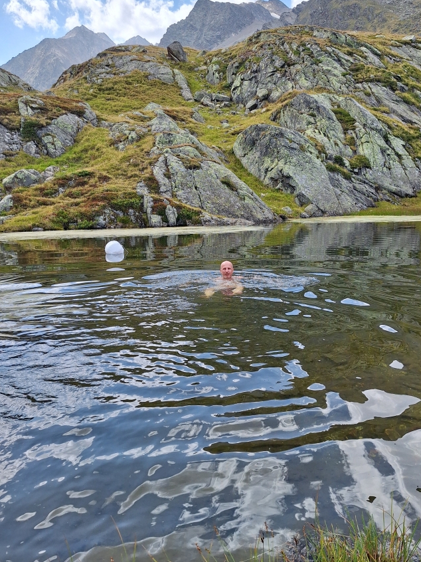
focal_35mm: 29
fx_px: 471
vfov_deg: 61.7
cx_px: 222
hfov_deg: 48.2
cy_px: 277
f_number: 1.8
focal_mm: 5.54
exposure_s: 1/1217
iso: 40
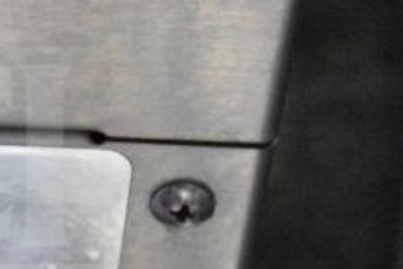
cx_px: -91
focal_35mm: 223
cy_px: 207
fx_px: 2500
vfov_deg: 6.1
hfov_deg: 9.1
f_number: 5.6
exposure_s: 1/100
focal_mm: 55
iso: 12800
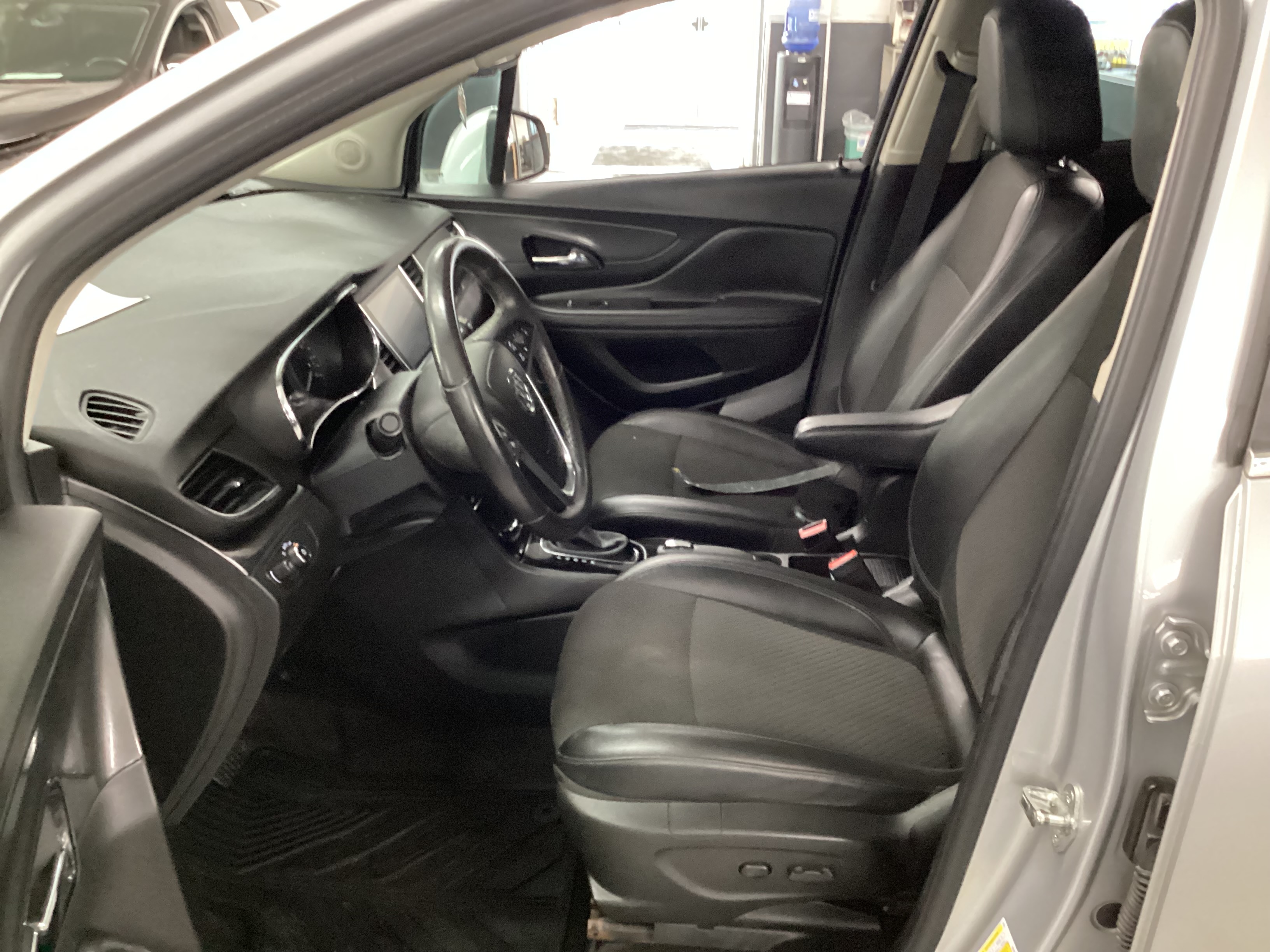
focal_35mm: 31
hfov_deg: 58.4
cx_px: 635
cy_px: 476
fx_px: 1137
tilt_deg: -25.8
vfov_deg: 45.4
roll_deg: -0.8
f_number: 2.4
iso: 640
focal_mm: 3.3
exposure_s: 1/24
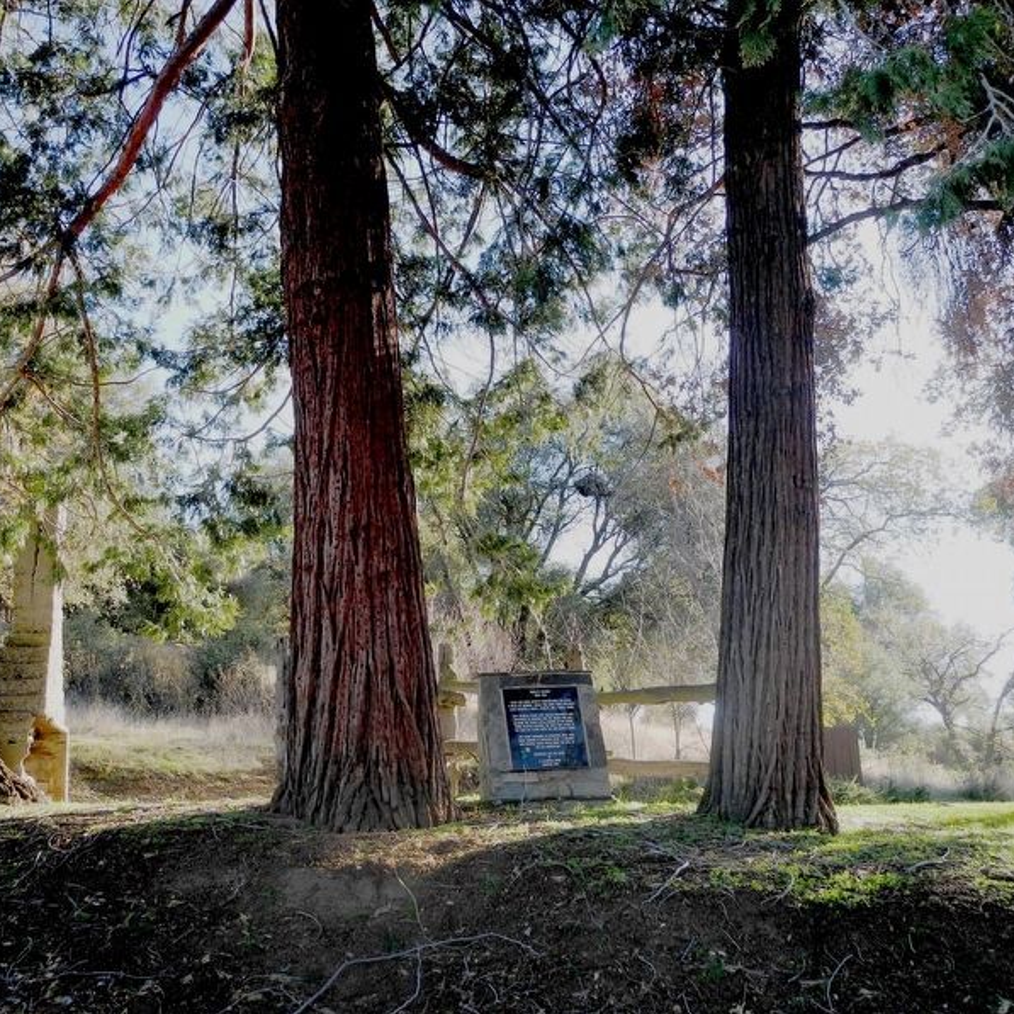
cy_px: 508
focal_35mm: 45
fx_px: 1491
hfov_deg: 37.5
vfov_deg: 37.6
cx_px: 425
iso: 100
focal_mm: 8.1
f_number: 3.2
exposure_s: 1/320
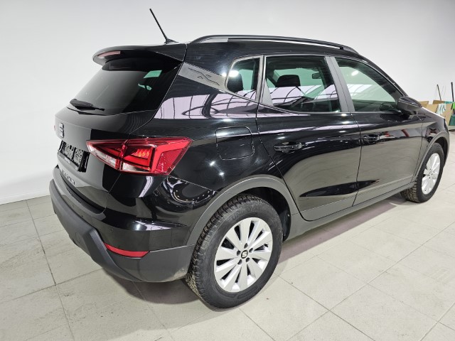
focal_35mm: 23
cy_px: 170
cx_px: 228
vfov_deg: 58.9
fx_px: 302
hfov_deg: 73.9
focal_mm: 6.3
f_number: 1.7
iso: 160
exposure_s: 1/100
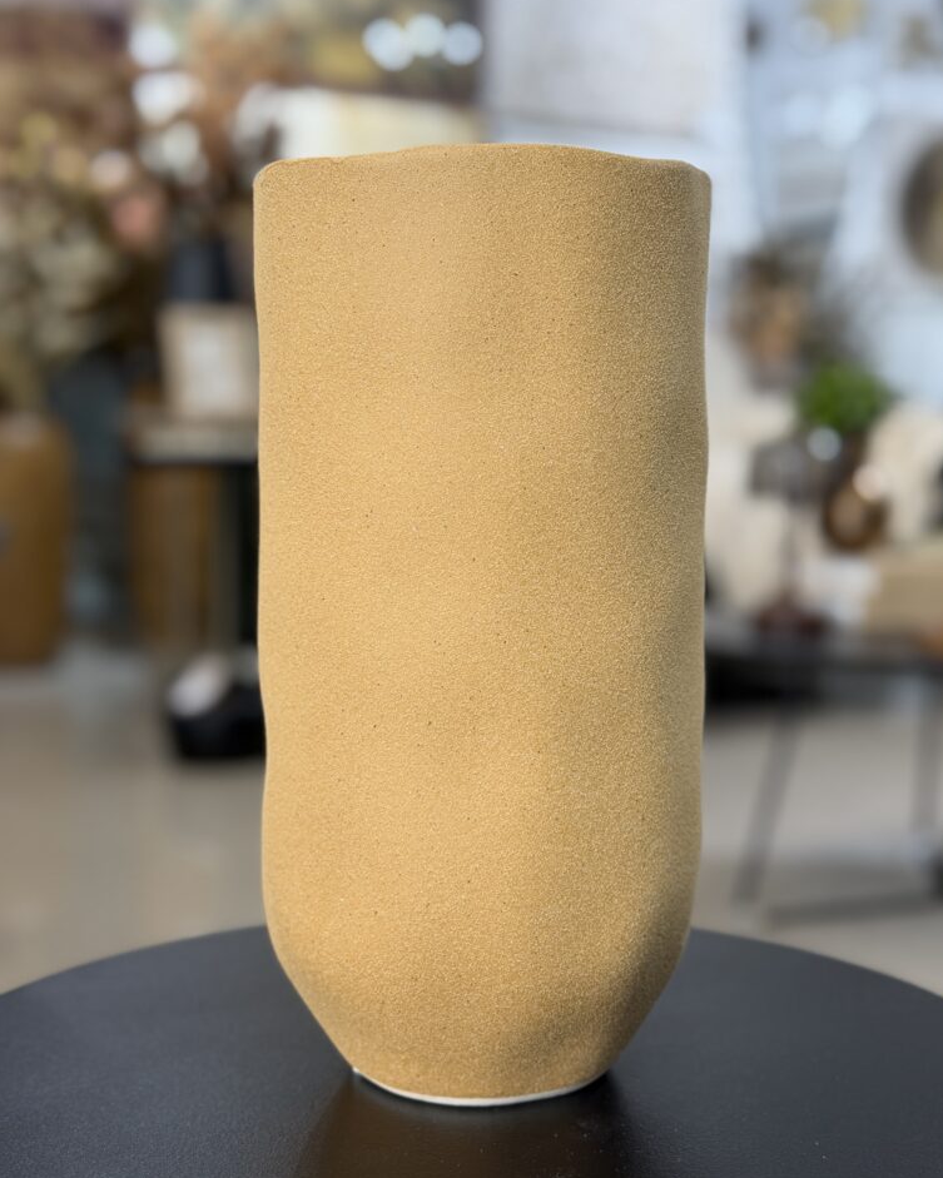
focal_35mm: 51
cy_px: 572
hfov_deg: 29.7
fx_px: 1779
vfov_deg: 36.6
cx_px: 480
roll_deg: -0.9
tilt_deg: -4.8
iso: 80
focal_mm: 6.76
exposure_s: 1/60
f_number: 1.78
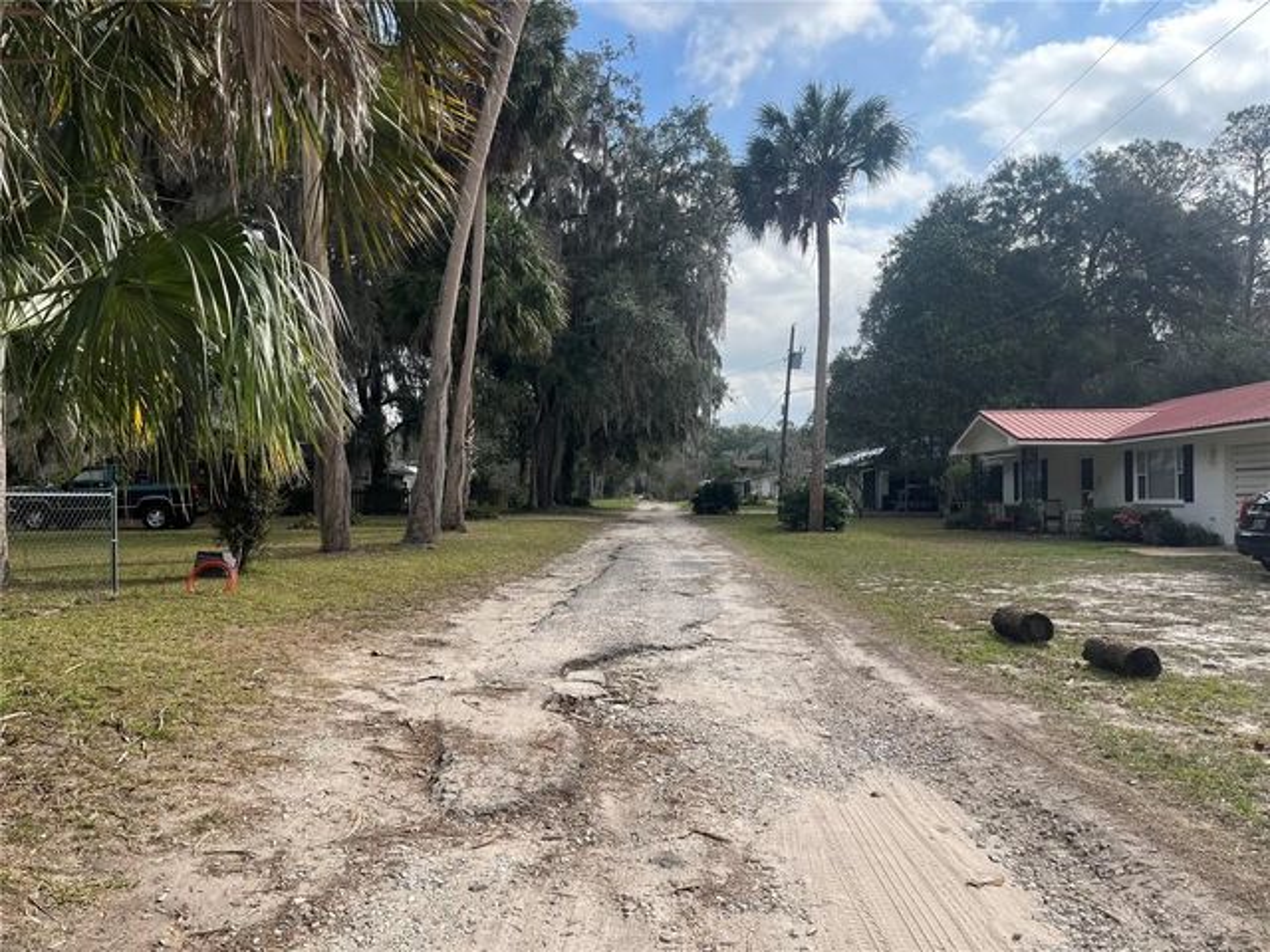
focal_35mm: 26
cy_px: 476
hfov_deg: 67.3
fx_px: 954
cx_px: 635
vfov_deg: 53.1
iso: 50
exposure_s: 1/2024
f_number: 1.6
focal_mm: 5.1
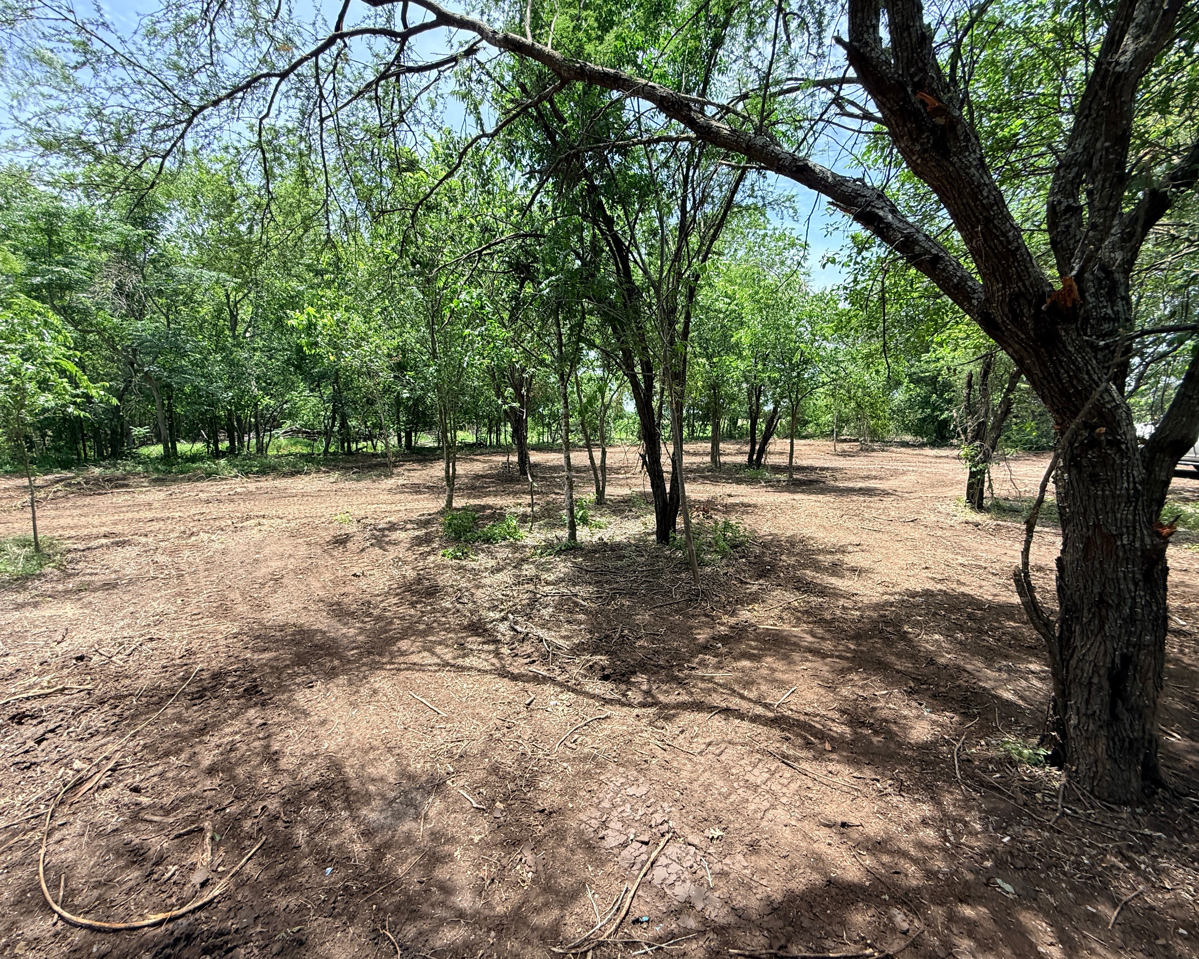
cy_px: 482
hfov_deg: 96.8
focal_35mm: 15
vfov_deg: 84.0
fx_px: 532
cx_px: 598
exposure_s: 1/694
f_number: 2.2
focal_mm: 2.22
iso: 64
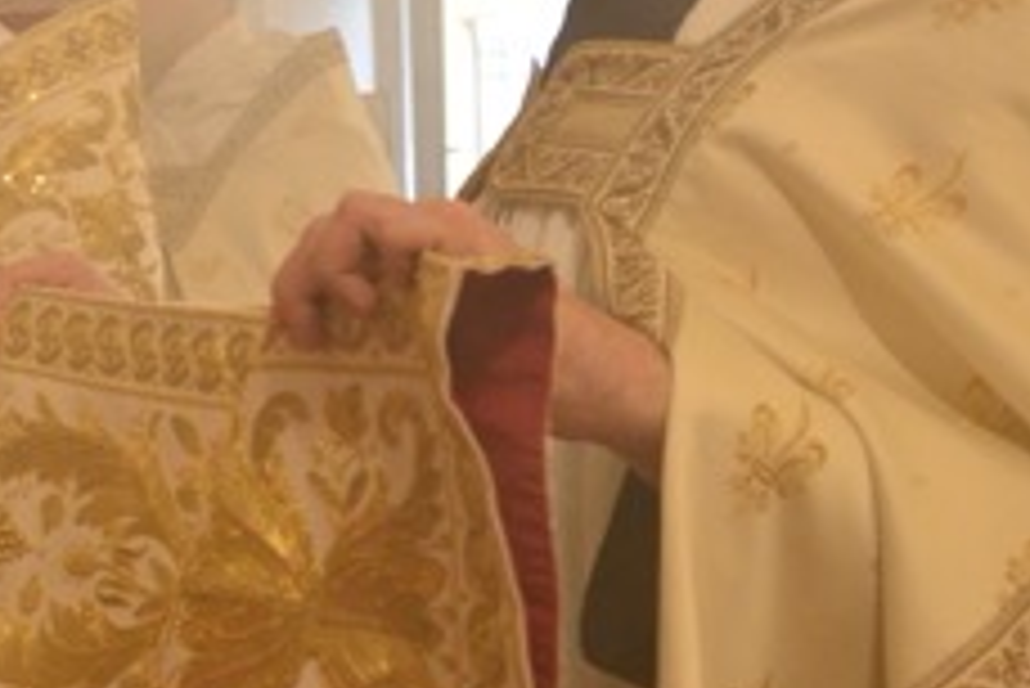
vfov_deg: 16.5
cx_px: -598
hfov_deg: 20.3
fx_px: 2376
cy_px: 382
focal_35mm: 83
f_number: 5
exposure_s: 1/100
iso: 1600
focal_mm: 19
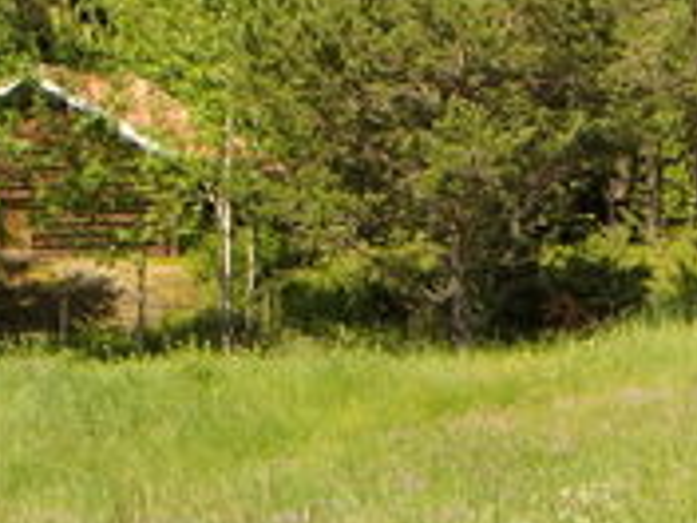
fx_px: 2698
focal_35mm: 134
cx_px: 705
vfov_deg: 10.9
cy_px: -24
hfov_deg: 14.5
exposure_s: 1/320
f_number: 4.9
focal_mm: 8.8
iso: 100
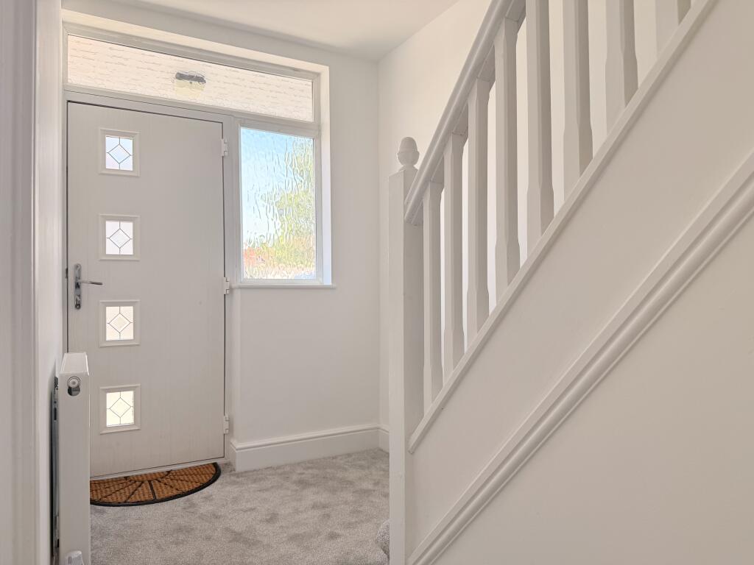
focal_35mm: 24
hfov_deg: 71.6
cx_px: 377
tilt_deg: +1.5
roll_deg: +0.4
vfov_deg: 56.8
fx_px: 523
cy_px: 282
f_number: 1.78
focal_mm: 6.76
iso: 100
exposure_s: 1/342
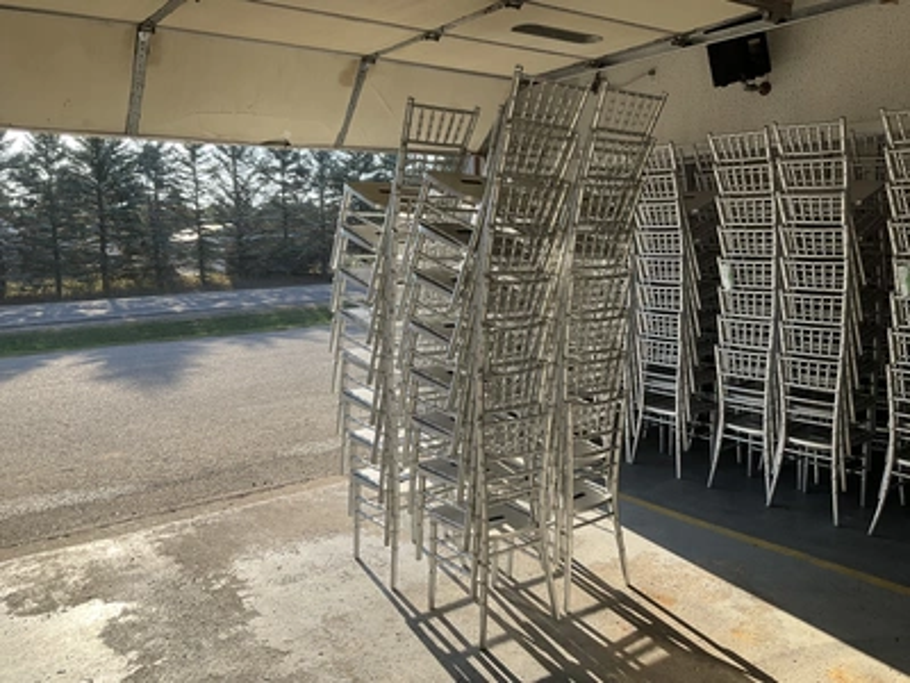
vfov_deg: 48.2
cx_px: 455
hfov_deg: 61.7
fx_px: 762
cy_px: 342
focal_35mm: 29
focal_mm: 3
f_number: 1.8
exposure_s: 1/562
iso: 25
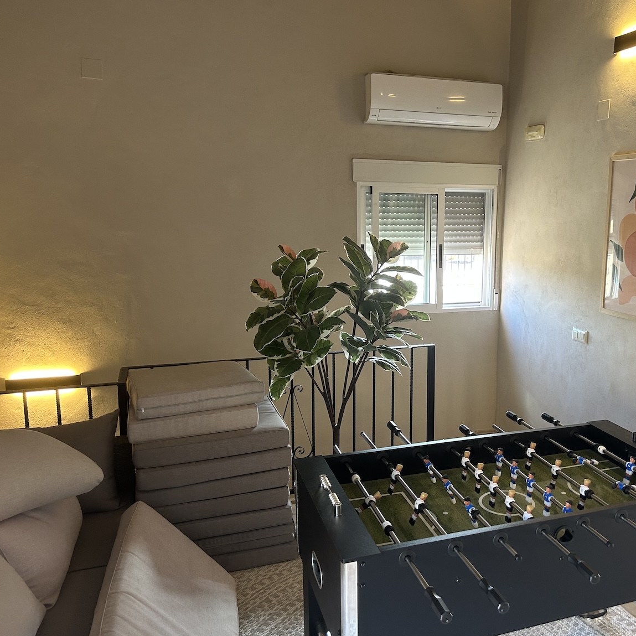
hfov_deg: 49.9
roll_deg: -1.0
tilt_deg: -9.5
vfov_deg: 51.1
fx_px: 665
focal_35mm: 32
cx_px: 438
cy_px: 310
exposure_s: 1/87
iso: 125
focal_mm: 5.7
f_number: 1.5
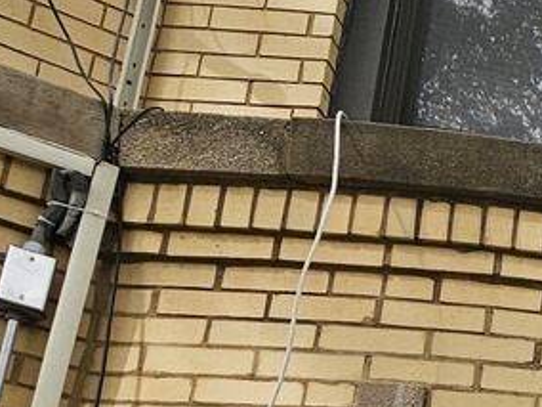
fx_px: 1033
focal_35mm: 66
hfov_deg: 20.4
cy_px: 558
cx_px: 987
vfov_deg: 20.0
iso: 50
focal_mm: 2.2
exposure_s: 1/224
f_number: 2.2
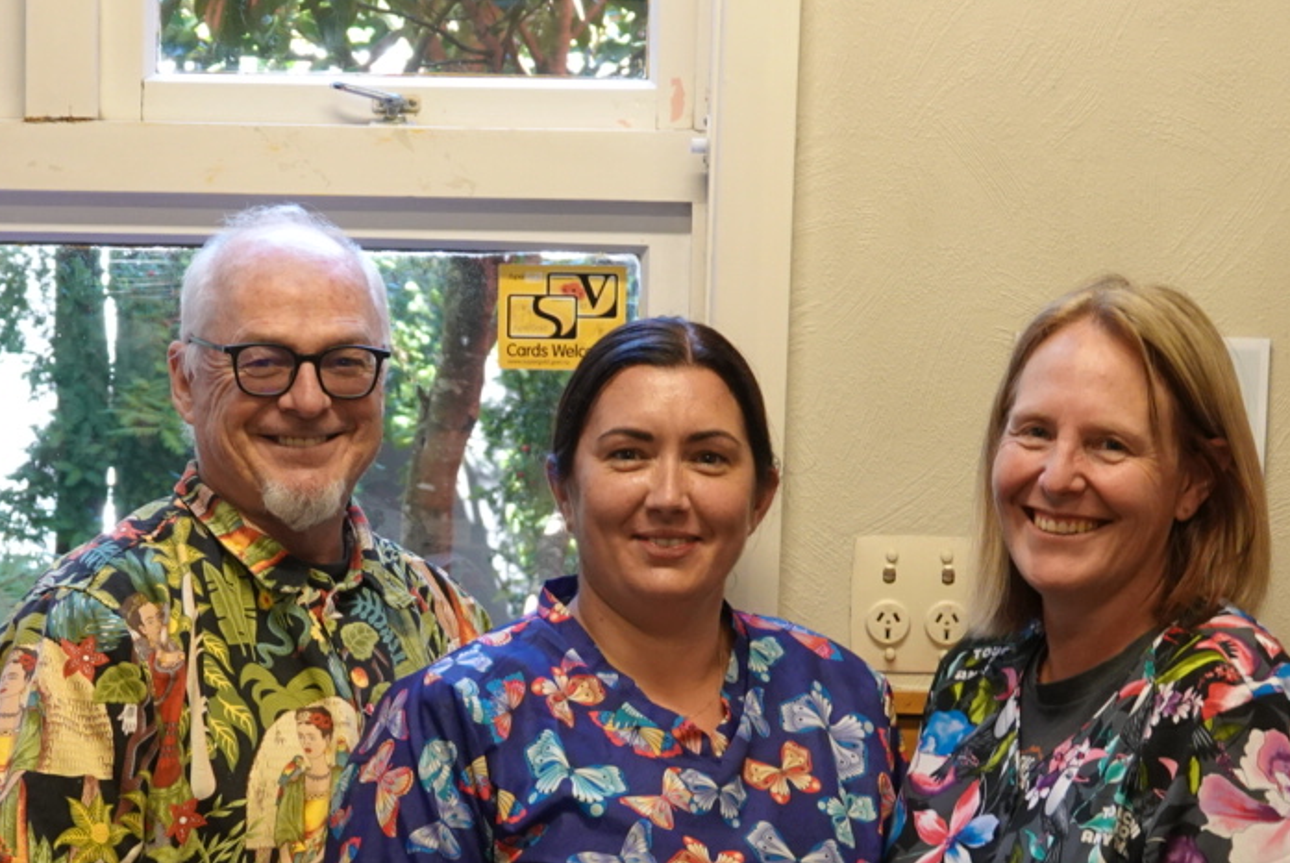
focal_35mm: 102
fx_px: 3658
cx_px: 461
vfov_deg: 13.3
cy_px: 787
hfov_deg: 20.0
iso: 500
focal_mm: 16.31
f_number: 3.2
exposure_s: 1/50
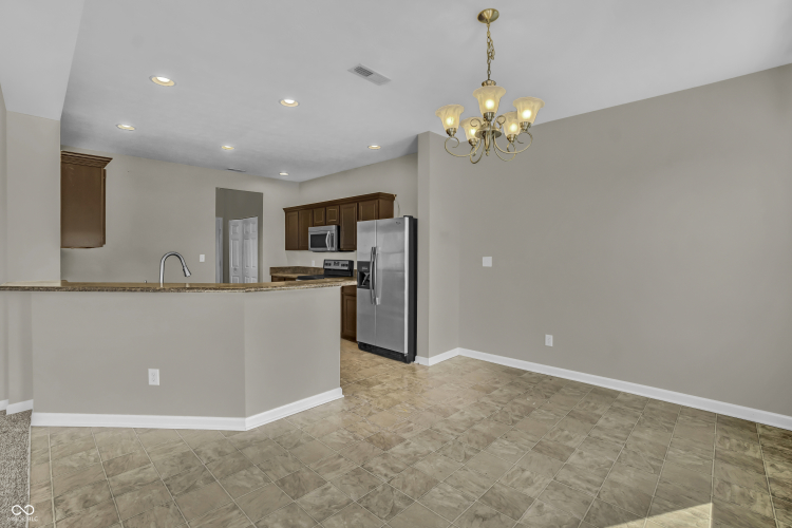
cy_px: 264
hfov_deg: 100.4
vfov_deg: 77.3
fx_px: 330
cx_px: 396
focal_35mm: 15
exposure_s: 1/100
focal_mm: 10
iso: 400
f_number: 9
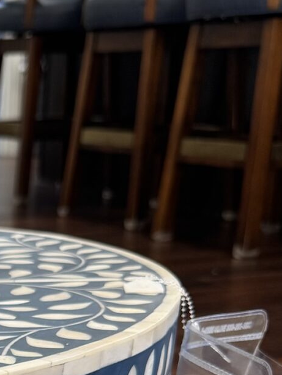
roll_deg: +2.8
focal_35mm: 100
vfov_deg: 18.1
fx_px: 1085
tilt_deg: -22.1
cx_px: -299
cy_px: 515
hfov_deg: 12.8
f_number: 1.78
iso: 125
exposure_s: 1/60
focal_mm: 6.76
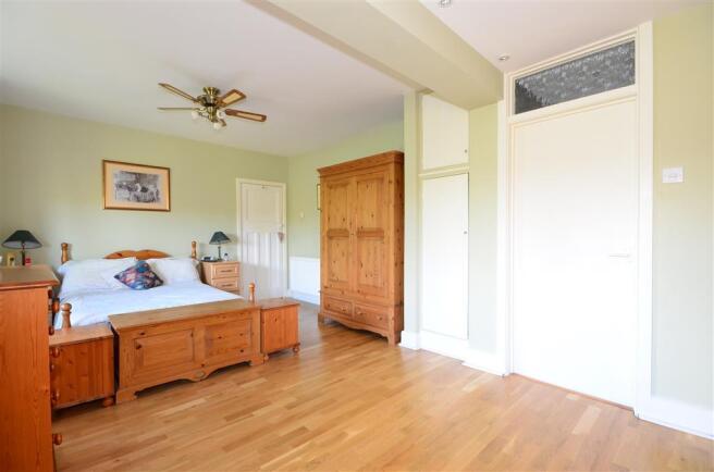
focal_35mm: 16
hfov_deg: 95.1
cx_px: 357
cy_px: 236
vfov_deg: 71.8
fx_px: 326
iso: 640
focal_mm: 11
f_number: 11
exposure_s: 1/2.5
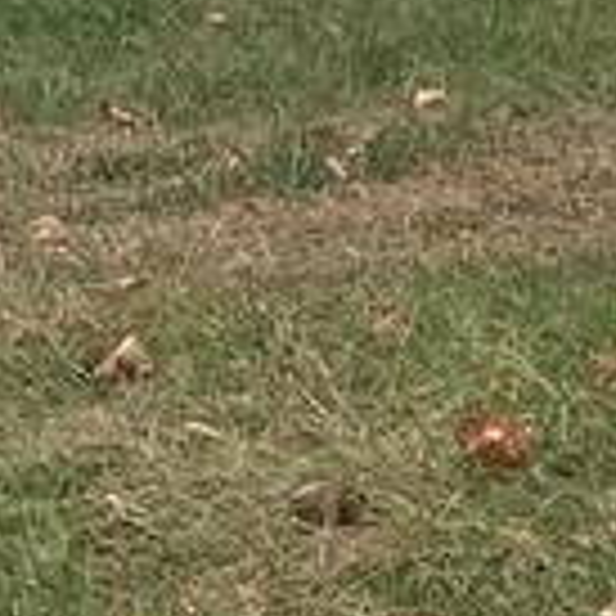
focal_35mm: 242
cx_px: 2356
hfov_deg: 6.2
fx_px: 4872
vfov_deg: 6.7
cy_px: -1097
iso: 50
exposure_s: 1/3215
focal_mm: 5.1
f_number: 1.6
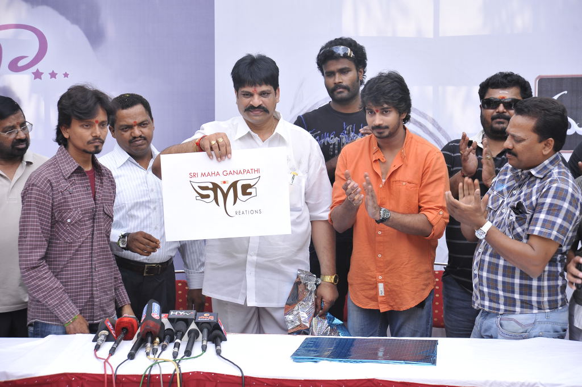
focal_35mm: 80
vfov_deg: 17.0
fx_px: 1292
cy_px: 194
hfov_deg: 25.4
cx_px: 291
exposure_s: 1/160
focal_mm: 80
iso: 250
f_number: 5
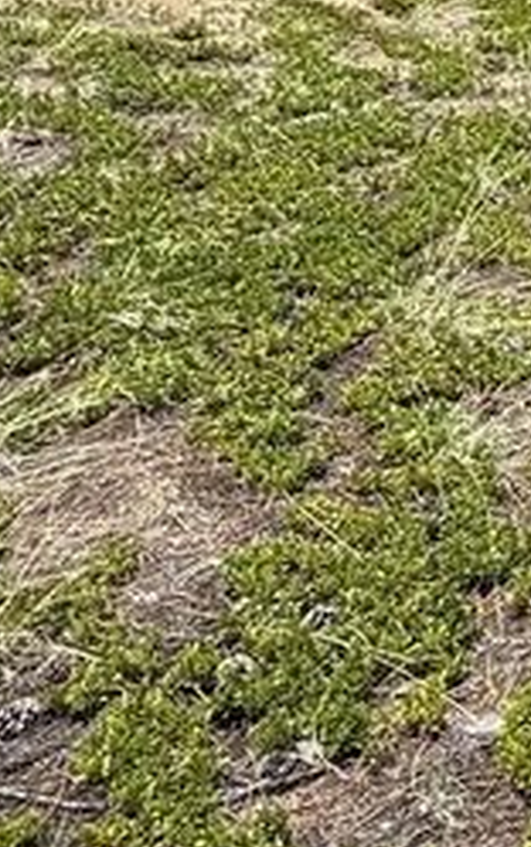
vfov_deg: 30.1
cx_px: 1253
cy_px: -82
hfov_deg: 14.5
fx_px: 1410
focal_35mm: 61
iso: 50
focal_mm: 2.22
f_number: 2.2
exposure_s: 1/789
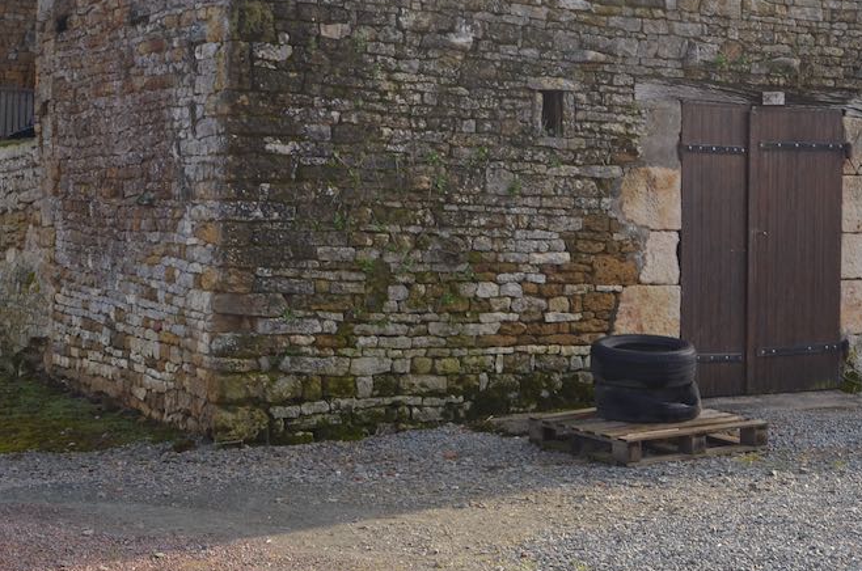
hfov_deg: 27.8
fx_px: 1744
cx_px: 459
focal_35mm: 73
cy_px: 136
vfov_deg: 18.5
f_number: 6.3
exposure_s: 1/200
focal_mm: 25
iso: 100
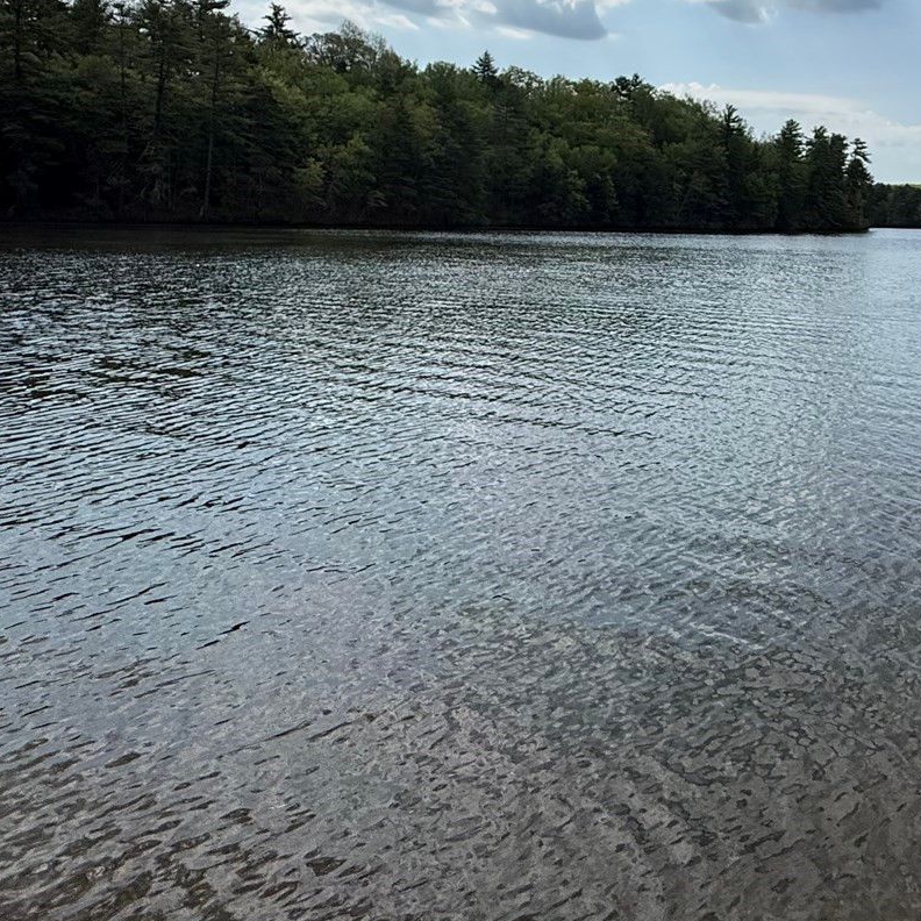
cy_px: 259
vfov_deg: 49.6
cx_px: 749
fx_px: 963
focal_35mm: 32
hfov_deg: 48.0
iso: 50
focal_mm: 2.22
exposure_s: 1/4425
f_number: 2.2
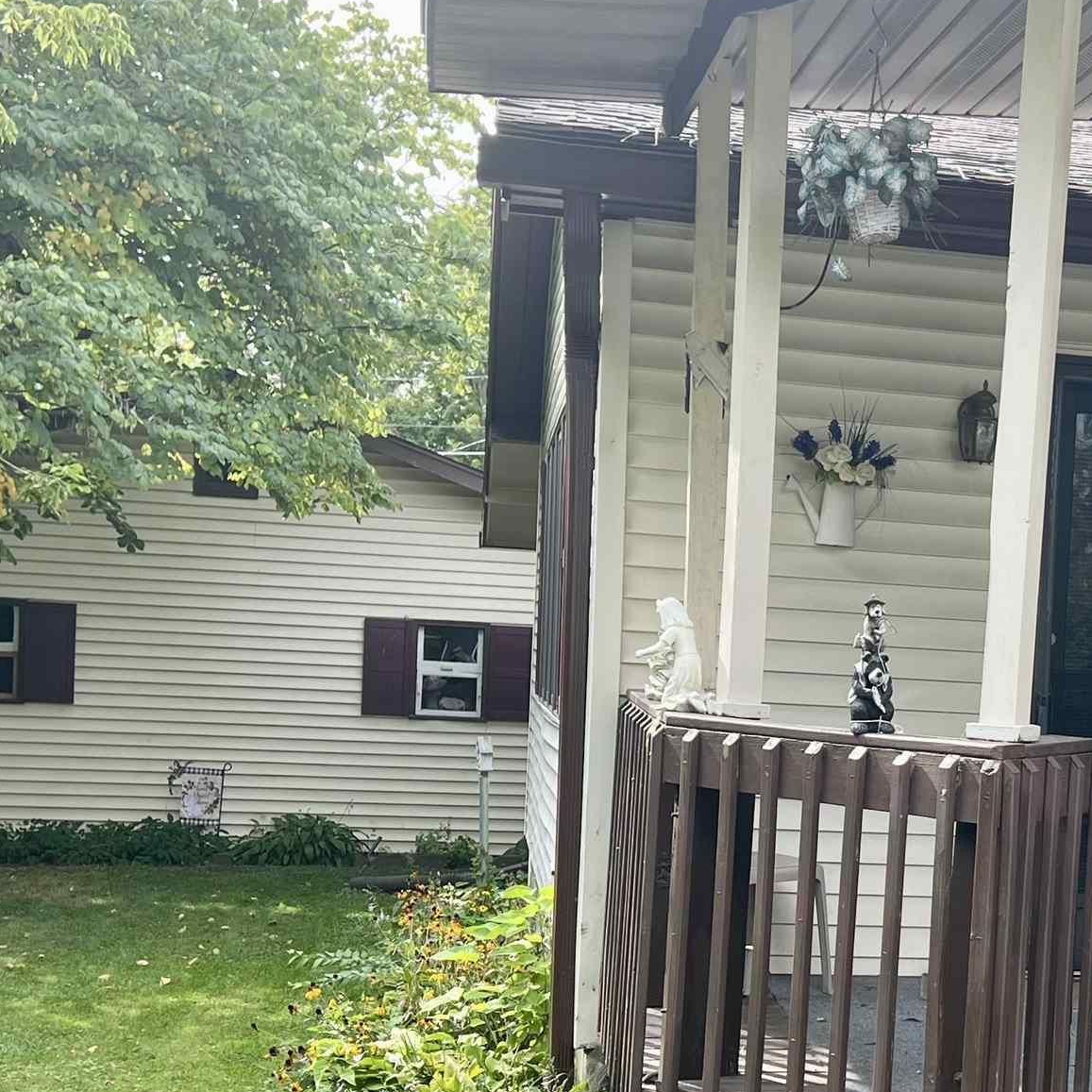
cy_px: 743
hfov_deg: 27.2
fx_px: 2177
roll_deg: -2.6
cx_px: 967
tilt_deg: -3.5
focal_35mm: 61
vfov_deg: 28.0
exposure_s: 1/443
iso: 50
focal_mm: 5.7
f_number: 1.5
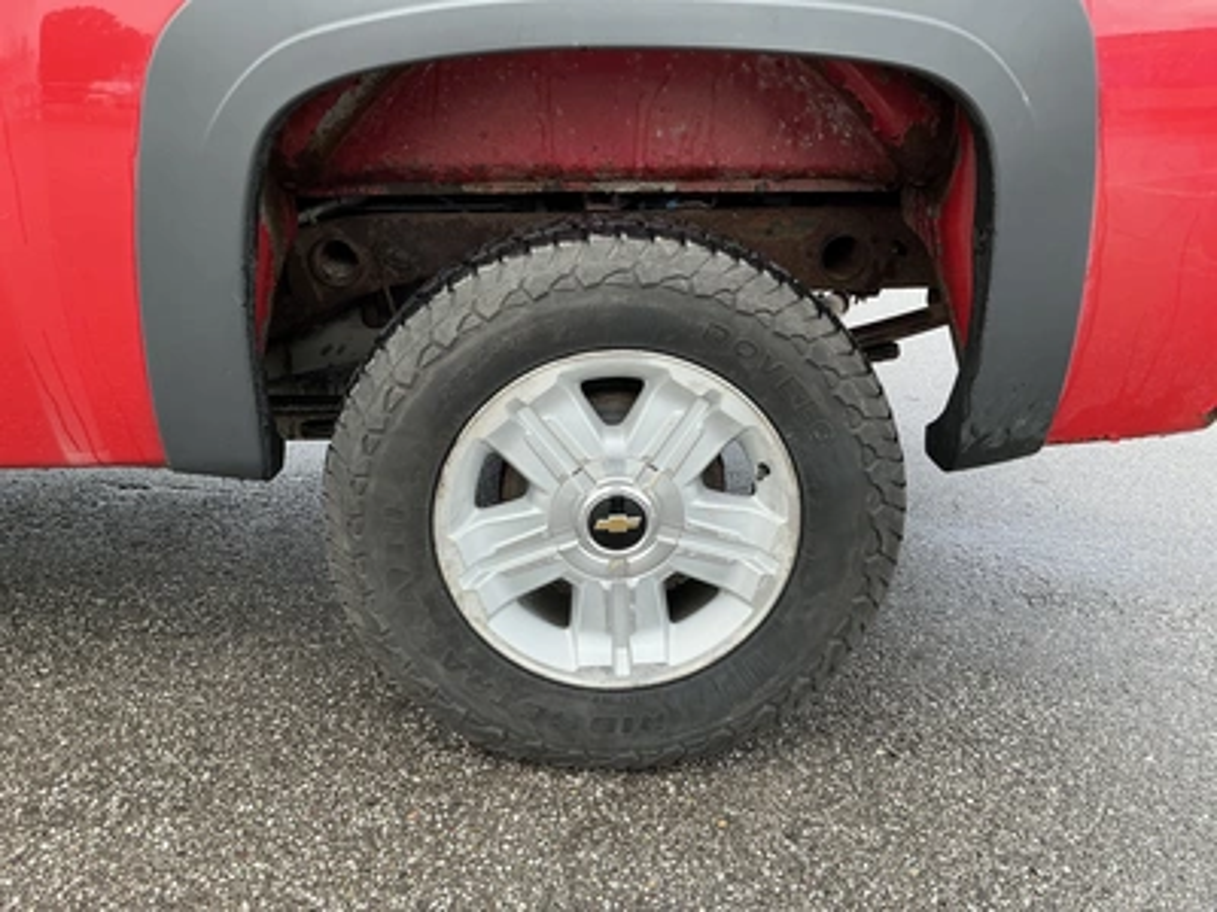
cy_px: 456
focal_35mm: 28
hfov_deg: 63.4
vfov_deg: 49.7
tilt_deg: -21.3
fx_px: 984
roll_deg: -5.4
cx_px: 608
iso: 25
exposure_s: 1/300
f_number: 1.8
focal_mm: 3
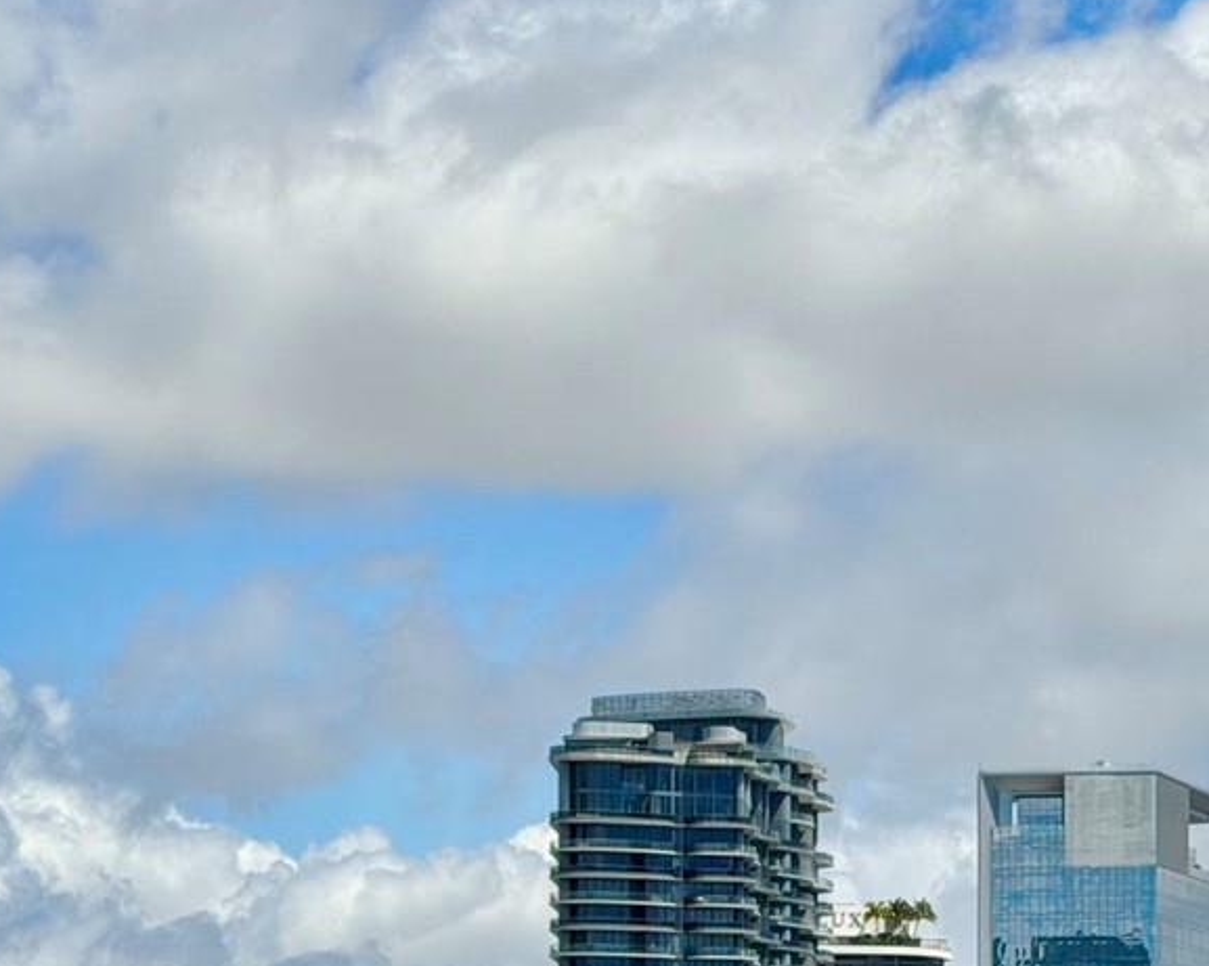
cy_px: 1165
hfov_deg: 14.8
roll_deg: +0.7
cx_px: 476
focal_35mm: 130
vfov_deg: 11.6
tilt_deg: +0.5
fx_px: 4649
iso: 64
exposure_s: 1/8772
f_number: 1.78
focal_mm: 6.76
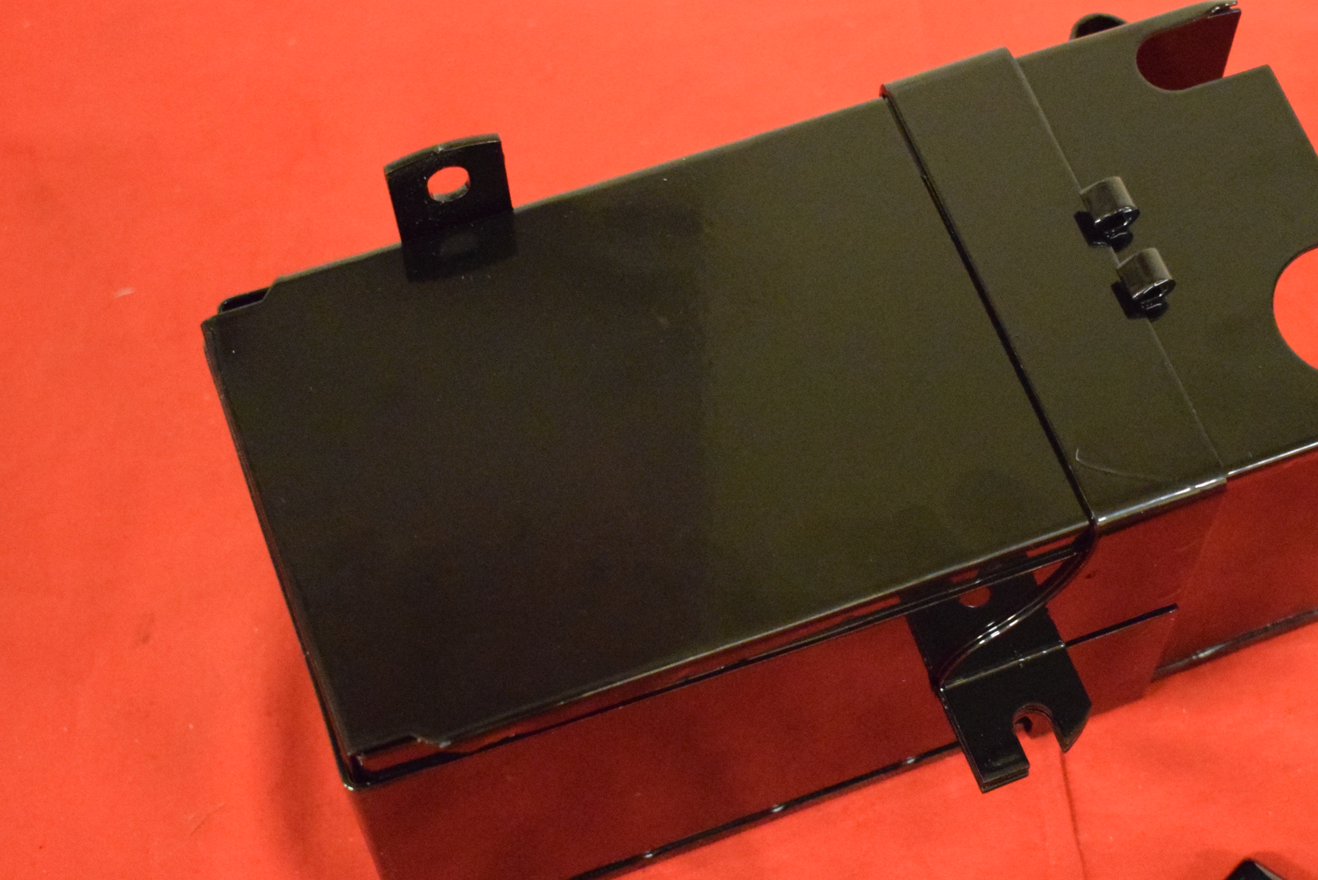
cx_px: 896
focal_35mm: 73
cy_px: 525
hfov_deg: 27.5
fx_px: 2673
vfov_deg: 18.7
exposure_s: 1/60
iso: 8000
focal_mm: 32
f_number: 5
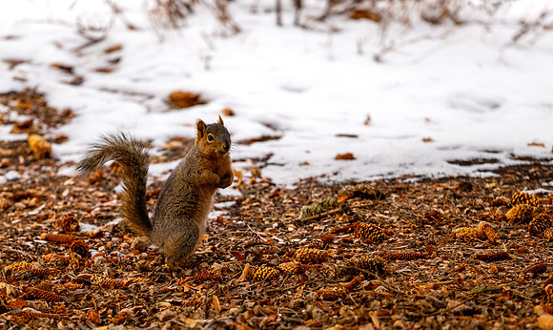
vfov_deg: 4.0
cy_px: 278
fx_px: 4741
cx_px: 217
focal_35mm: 319
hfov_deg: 6.7
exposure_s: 1/2000
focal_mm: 200
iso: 800
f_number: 3.2
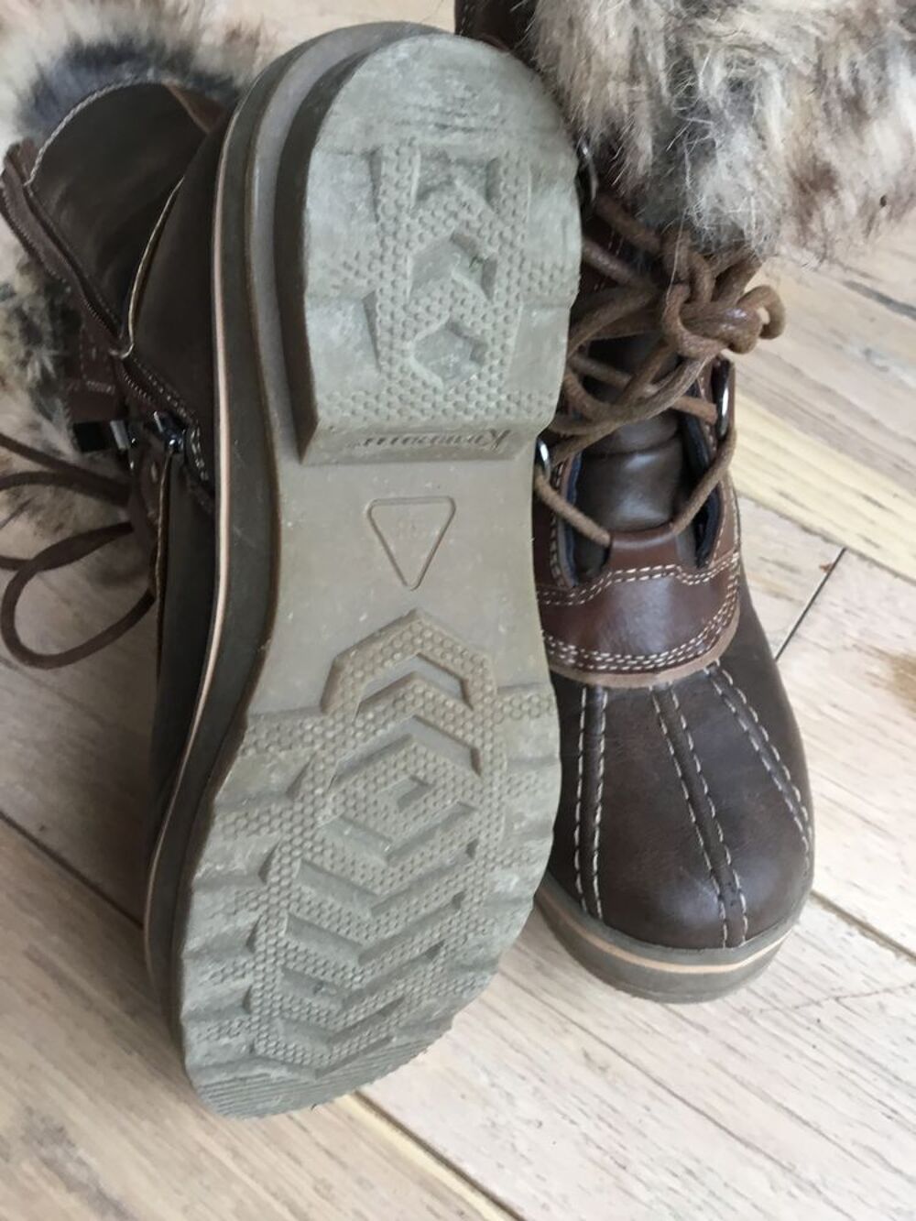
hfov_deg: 45.4
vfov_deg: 58.3
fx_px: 1094
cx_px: 458
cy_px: 610
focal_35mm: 31
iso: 40
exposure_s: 1/33
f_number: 2.4
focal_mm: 3.3
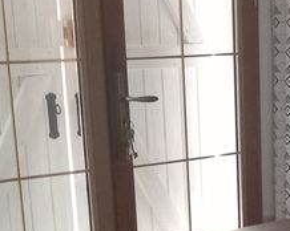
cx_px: 314
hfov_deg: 15.5
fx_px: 1038
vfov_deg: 11.7
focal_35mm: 121
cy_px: 418
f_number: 1.8
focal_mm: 4
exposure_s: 1/14.3
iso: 800
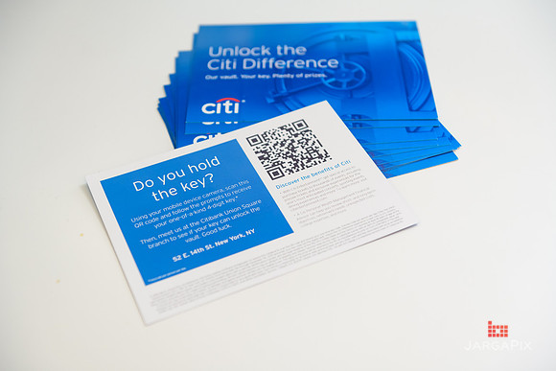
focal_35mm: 52
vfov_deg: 26.0
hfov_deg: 38.2
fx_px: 803
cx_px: 278
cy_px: 186
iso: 1000
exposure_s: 1/125
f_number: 3.2
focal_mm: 52
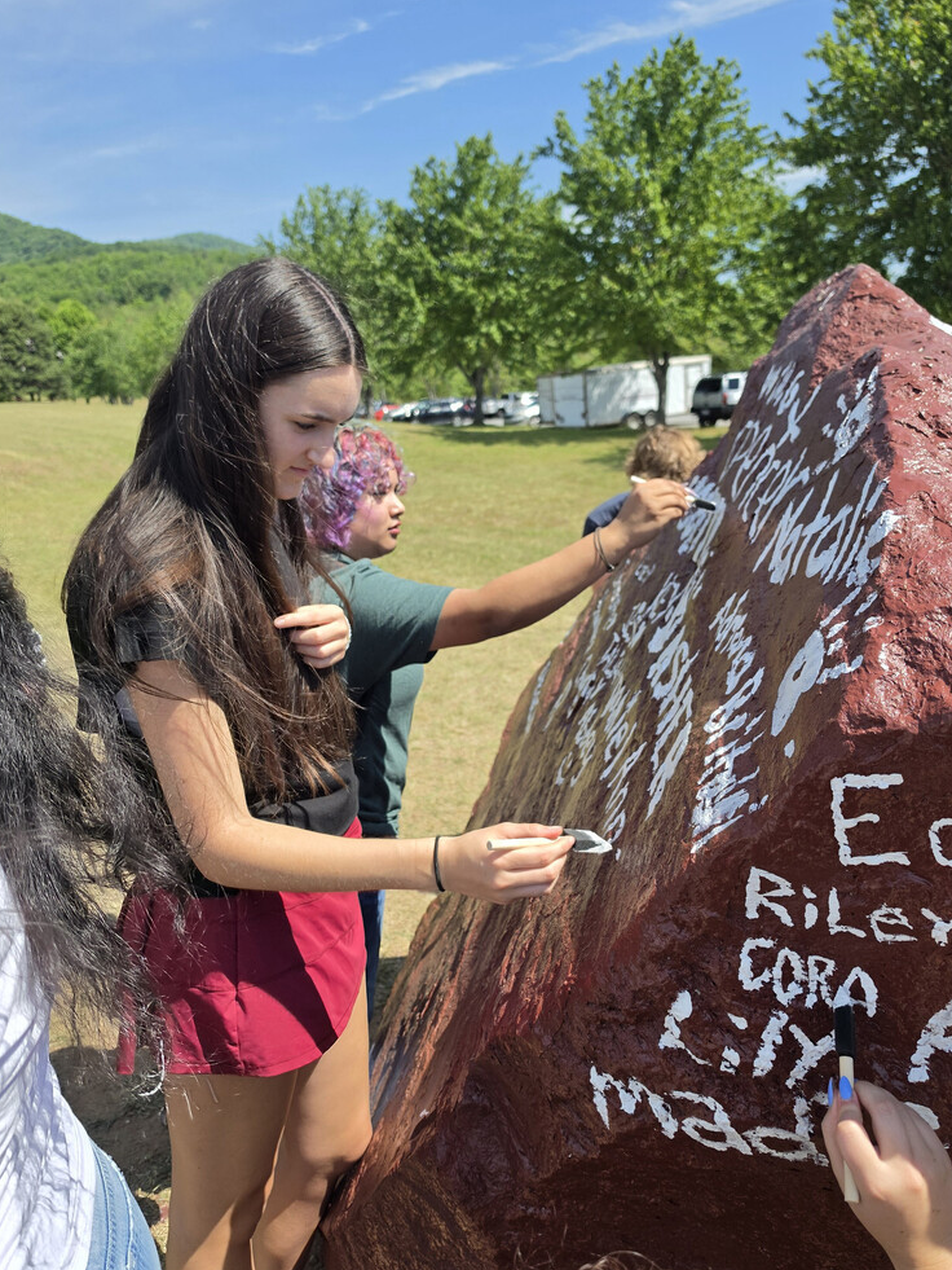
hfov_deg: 56.8
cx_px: 477
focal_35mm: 24
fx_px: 880
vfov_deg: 71.6
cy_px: 610
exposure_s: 1/4432
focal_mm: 6.5
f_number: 1.4
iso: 64
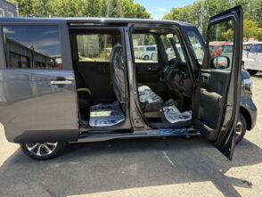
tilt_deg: -11.8
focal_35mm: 31
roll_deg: +1.6
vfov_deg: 45.5
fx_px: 235
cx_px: 127
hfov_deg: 58.3
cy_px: 103
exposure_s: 1/673
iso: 64
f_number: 1.6
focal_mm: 5.96
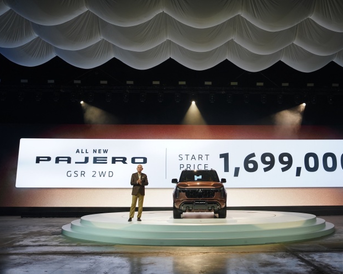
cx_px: 196
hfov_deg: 52.7
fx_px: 345
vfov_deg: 43.4
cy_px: 137
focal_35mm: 34
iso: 800
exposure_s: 1/18.1
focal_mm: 25.5
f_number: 3.5
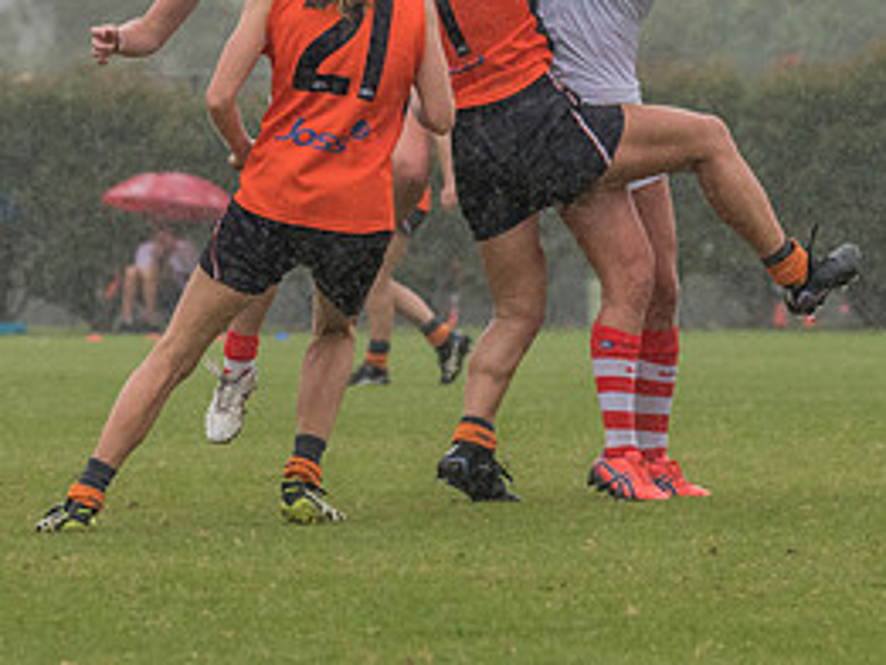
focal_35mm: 776
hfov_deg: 2.6
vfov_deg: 1.9
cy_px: 75
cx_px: 340
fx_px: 19871
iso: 800
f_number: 7.1
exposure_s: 1/2000
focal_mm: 195
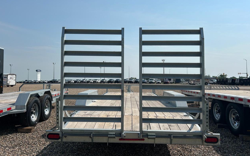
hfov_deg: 66.5
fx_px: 191
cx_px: 126
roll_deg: -0.1
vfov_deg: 44.5
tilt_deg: +3.4
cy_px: 72
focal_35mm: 28
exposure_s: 1/10309
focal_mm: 5.7
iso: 50
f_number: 1.5
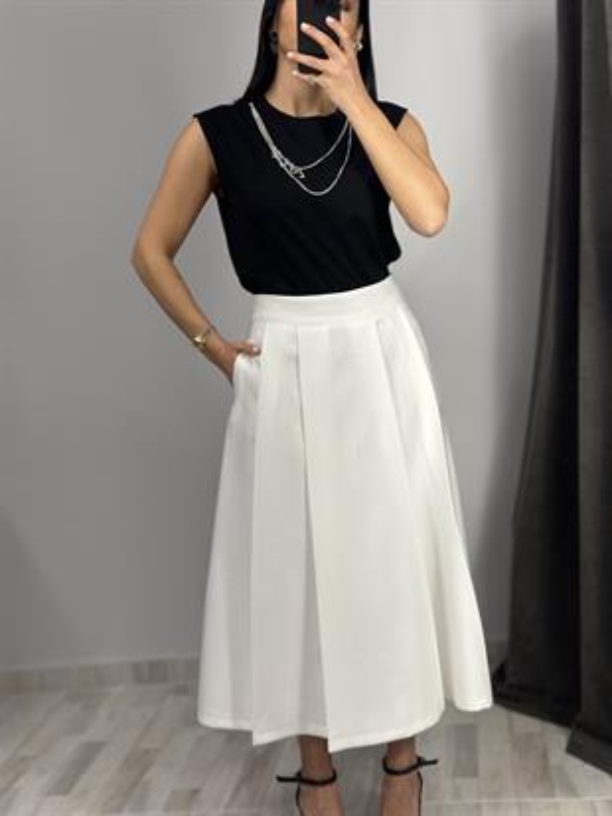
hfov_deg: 30.3
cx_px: 306
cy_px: 408
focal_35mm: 48
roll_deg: +4.8
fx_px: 1131
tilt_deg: -33.2
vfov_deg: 39.6
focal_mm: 6.86
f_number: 1.78
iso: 80
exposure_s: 1/141
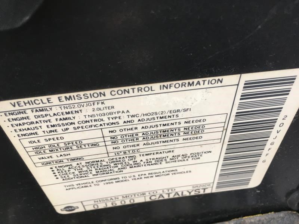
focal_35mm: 29
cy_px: 112
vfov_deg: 48.2
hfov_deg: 61.7
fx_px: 250
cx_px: 150
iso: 32
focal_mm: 4.15
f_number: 2.2
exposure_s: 1/30
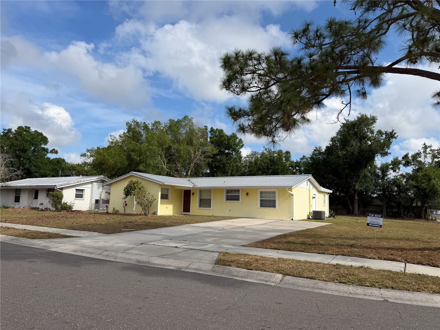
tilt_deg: +7.3
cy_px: 165
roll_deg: -1.2
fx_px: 305
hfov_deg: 71.6
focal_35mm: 24
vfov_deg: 56.8
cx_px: 220
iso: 80
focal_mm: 6.76
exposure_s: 1/5319
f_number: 1.78
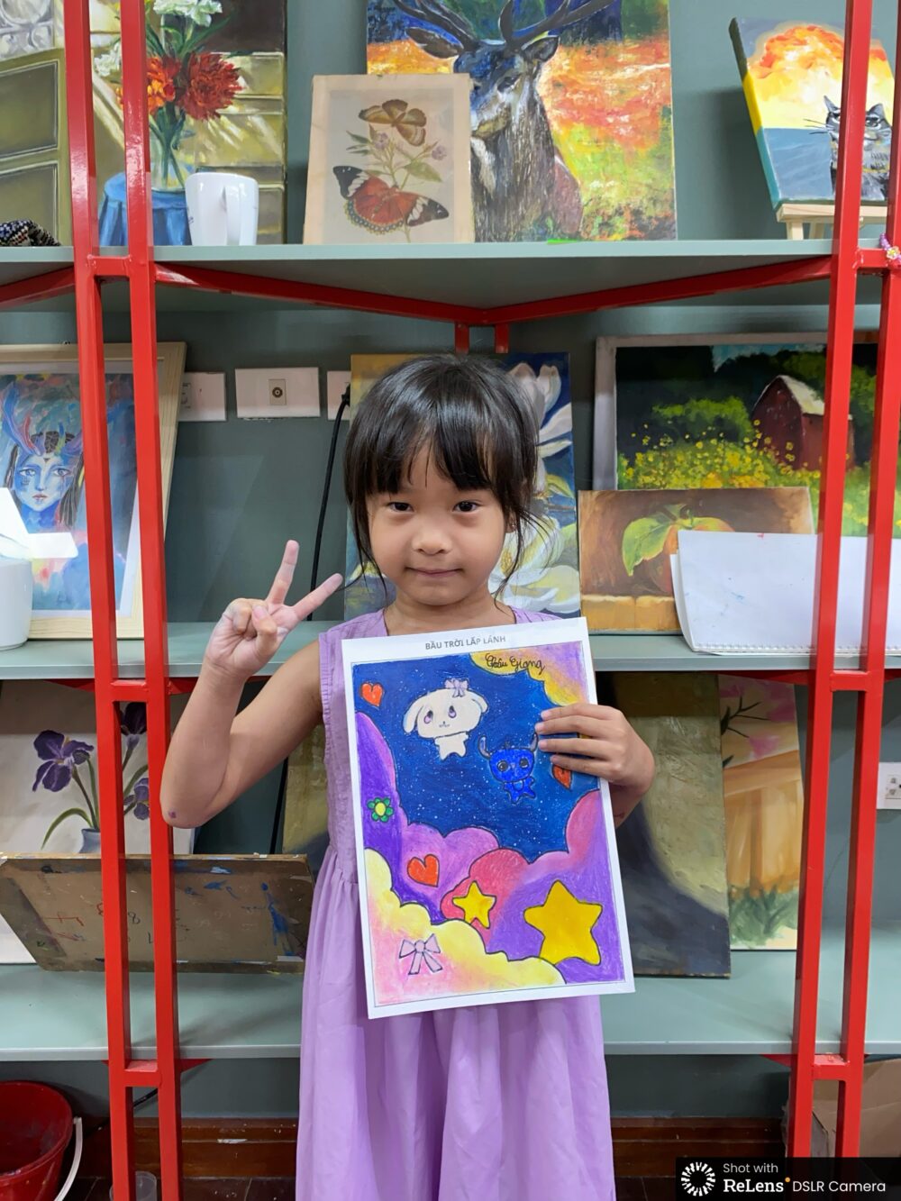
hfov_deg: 53.1
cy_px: 600
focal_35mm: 26
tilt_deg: -4.8
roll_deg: -0.2
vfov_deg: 67.3
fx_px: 902
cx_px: 450
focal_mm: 4.25
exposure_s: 1/50
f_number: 1.8
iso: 80
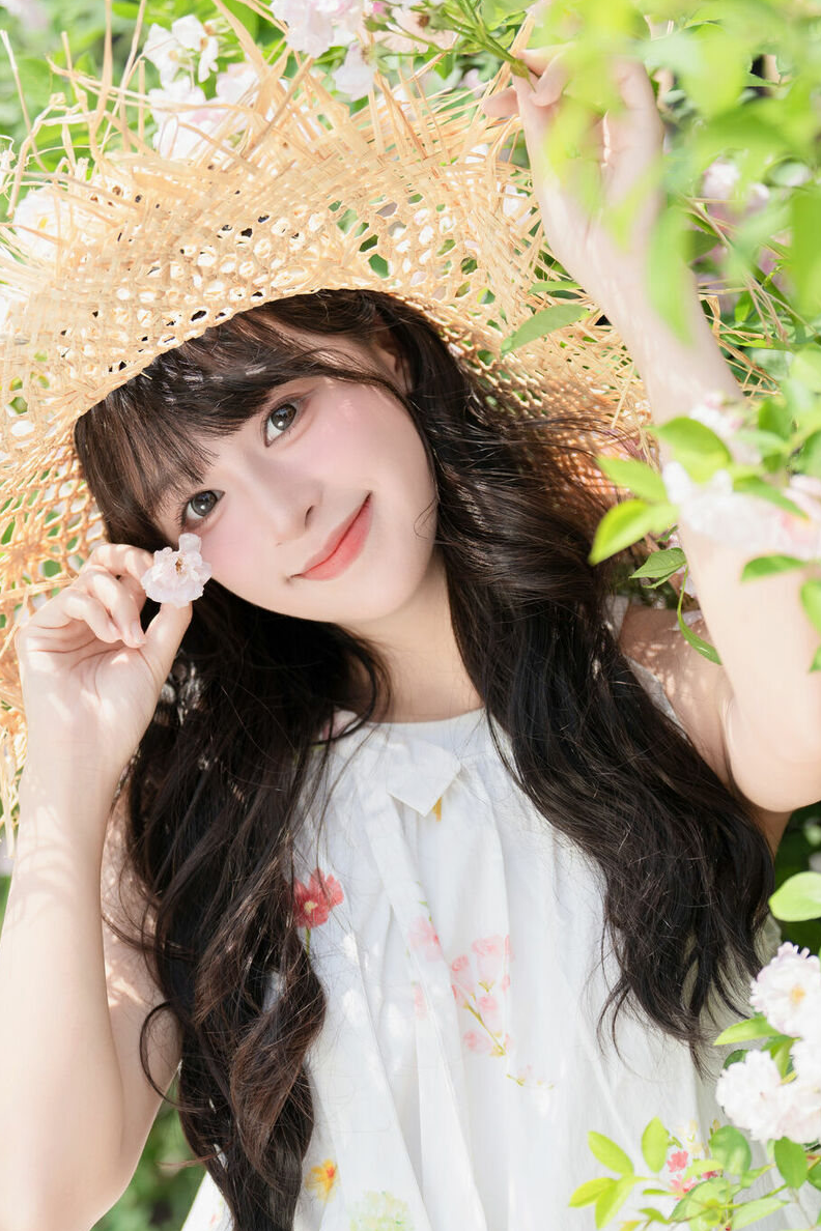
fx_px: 4036
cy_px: 751
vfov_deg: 17.3
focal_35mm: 118
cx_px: 333
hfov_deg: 11.6
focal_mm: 89
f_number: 3.2
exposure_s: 1/800
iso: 125
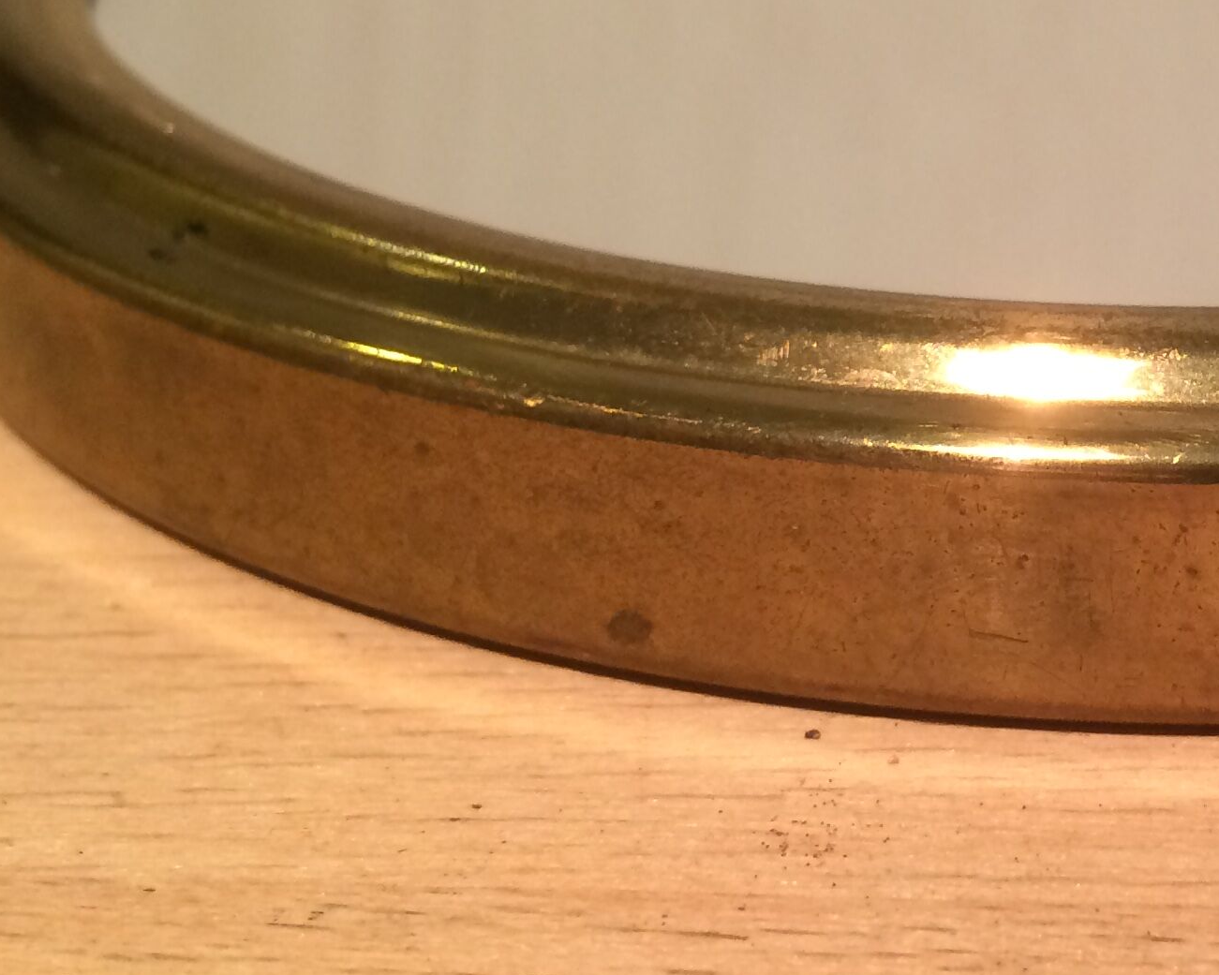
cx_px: 1239
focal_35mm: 71
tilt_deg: -21.3
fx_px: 2562
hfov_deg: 25.4
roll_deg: -0.7
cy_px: 275
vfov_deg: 21.4
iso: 125
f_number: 2.2
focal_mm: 4.15
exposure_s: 1/33
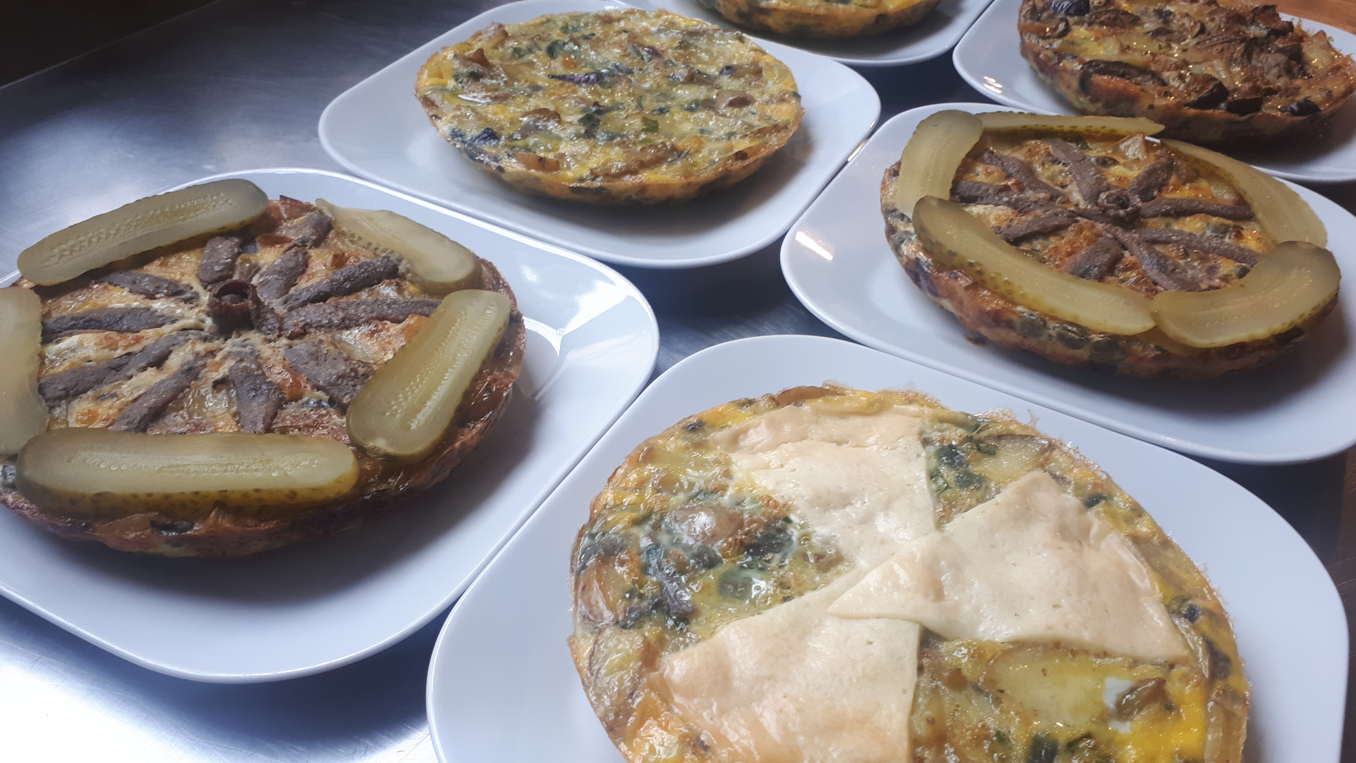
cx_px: 684
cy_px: 425
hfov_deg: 64.3
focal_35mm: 30
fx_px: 1079
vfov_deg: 38.9
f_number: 1.9
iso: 64
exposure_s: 1/33
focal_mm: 3.6
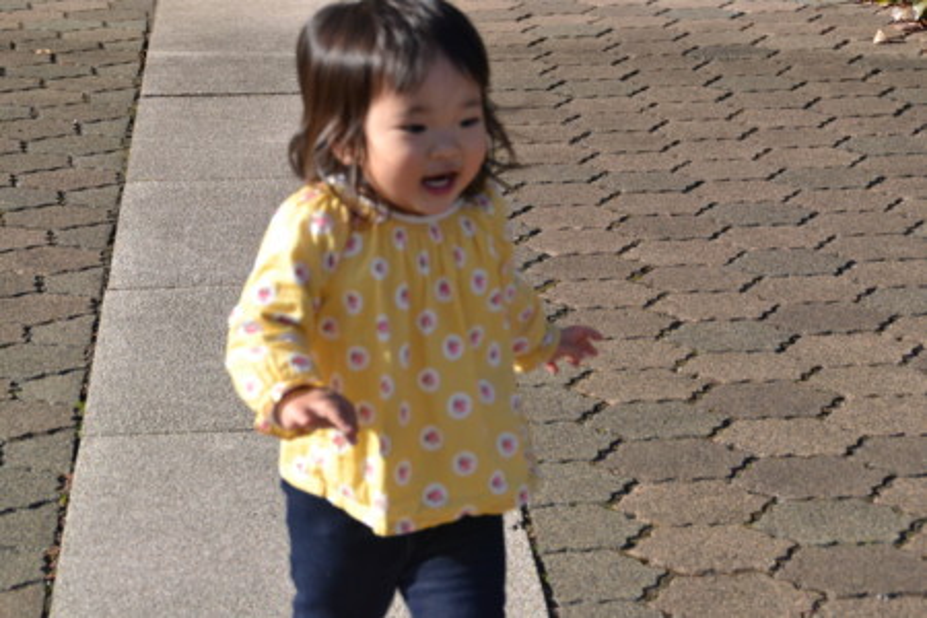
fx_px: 3321
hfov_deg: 15.9
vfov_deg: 10.6
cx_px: 464
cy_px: 309
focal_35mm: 129
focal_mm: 86
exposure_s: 1/2000
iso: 1600
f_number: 11
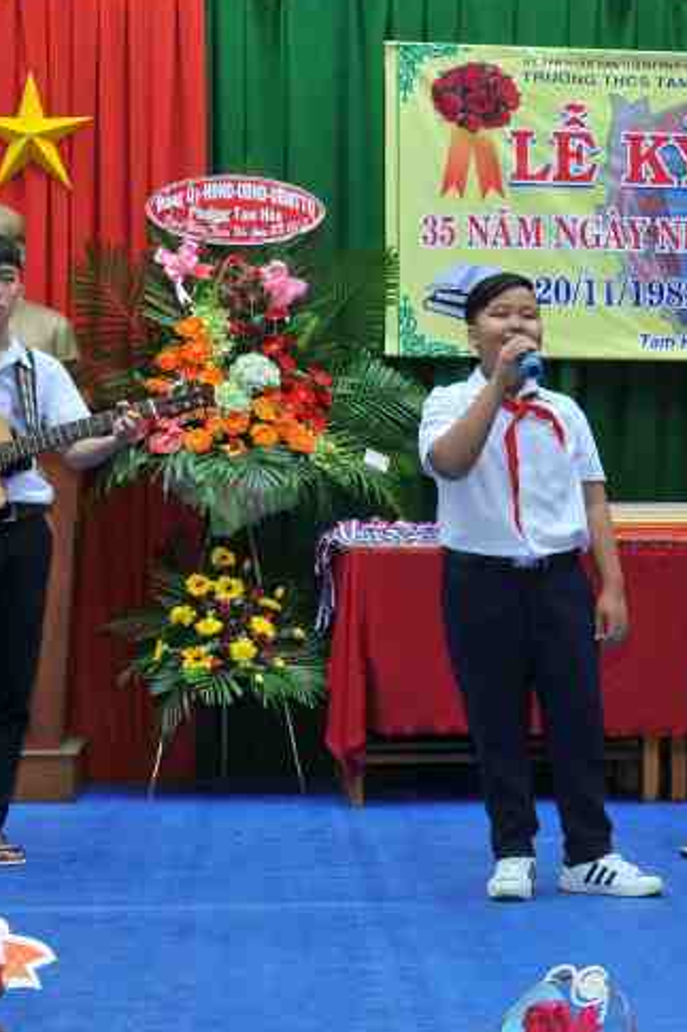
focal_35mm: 68
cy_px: 581
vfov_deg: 29.6
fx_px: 1948
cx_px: 510
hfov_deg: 19.9
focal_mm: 22
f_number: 9
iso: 200
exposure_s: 1/40
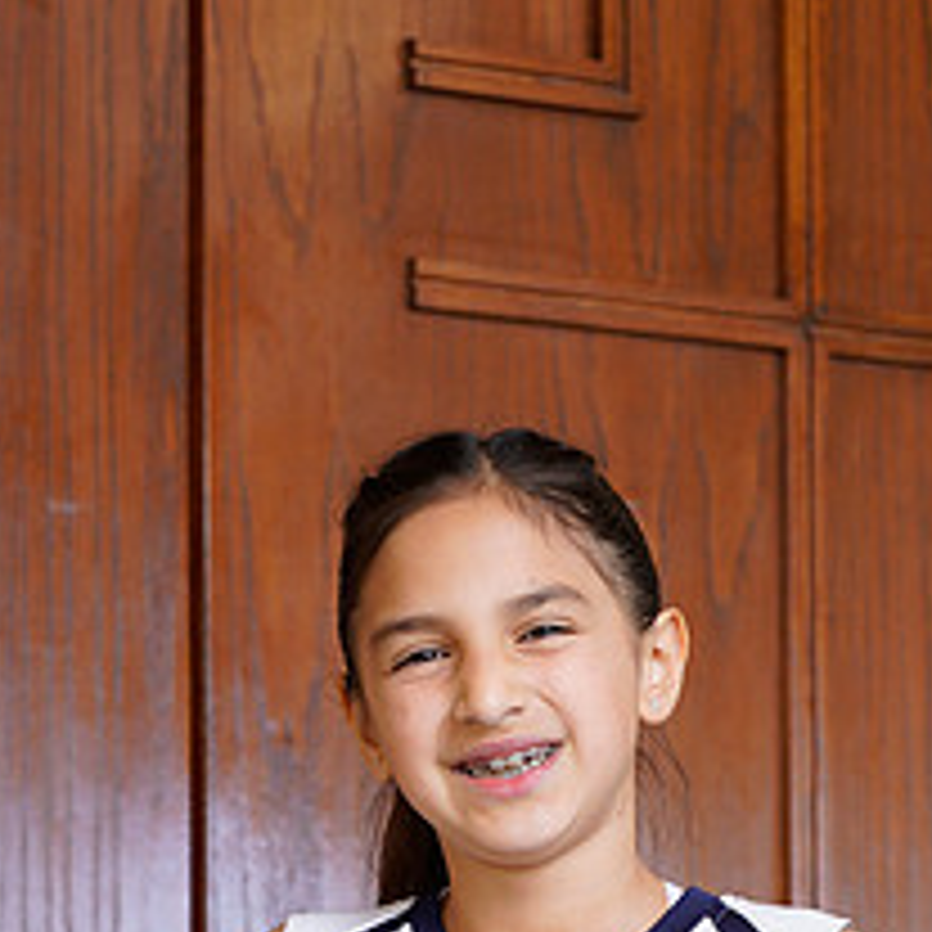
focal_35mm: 202
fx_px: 6153
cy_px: 1144
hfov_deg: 8.7
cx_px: 437
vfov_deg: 8.6
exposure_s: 1/60
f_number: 5.6
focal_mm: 85
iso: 200
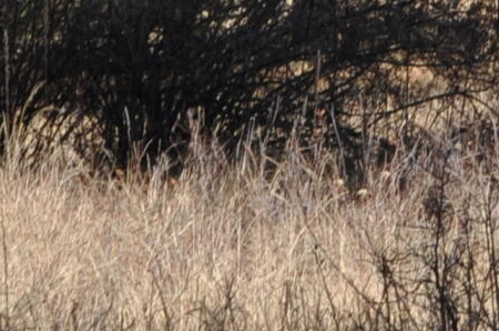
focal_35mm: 310
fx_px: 4292
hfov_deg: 6.6
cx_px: 707
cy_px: -355
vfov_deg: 4.3
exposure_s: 1/200
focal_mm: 31
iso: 200
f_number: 11
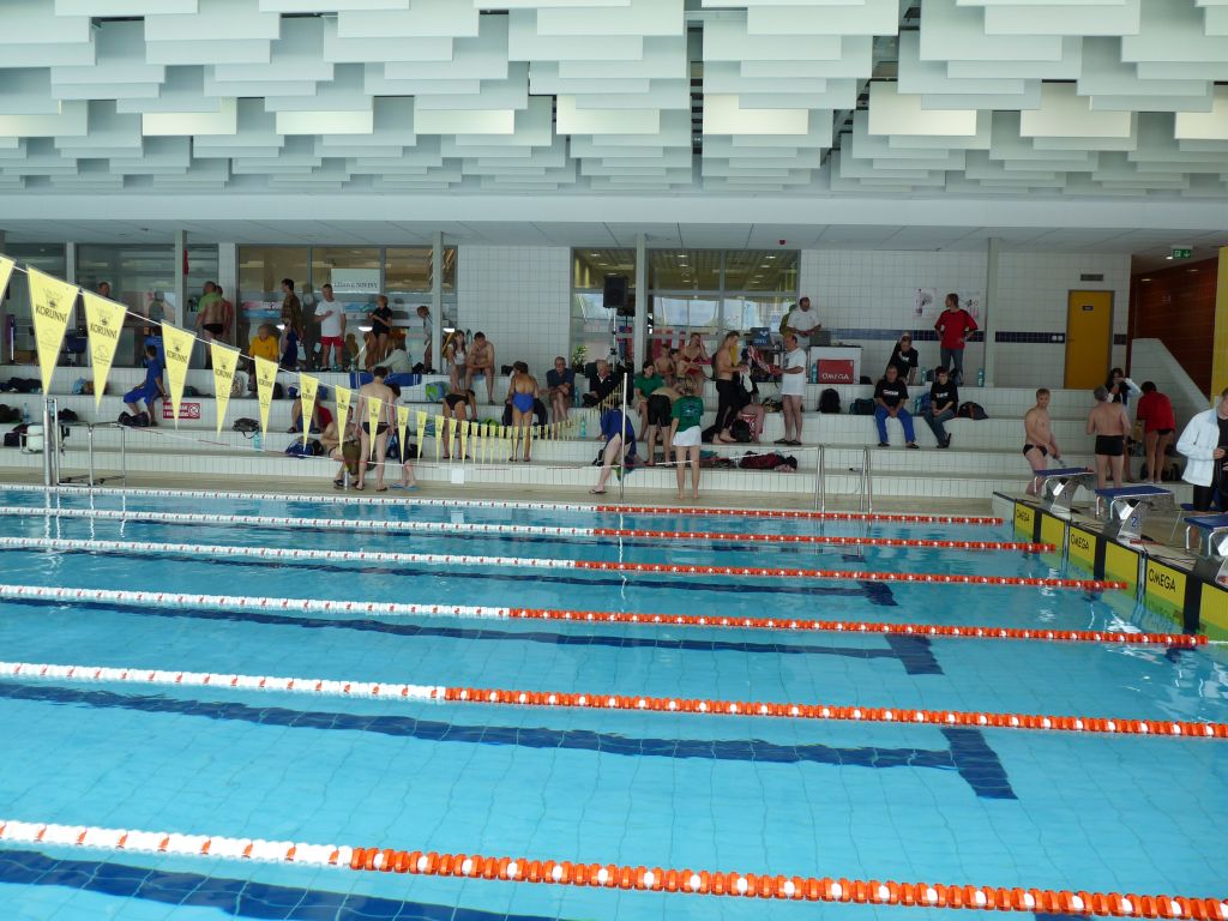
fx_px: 1064
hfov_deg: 60.0
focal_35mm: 30
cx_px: 614
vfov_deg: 46.8
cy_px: 460
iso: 100
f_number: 3
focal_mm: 5.4
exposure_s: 1/60
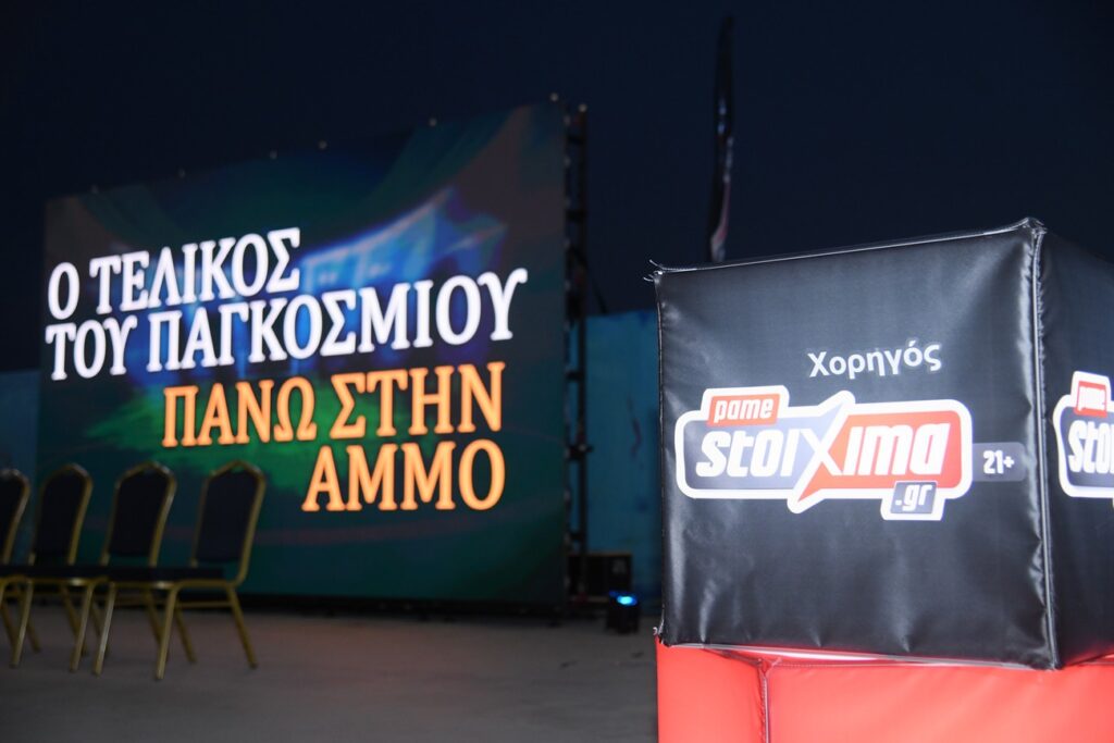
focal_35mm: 48
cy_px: 372
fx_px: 1485
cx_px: 557
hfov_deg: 41.1
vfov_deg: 28.1
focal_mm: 48
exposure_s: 1/250
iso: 2000
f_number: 4
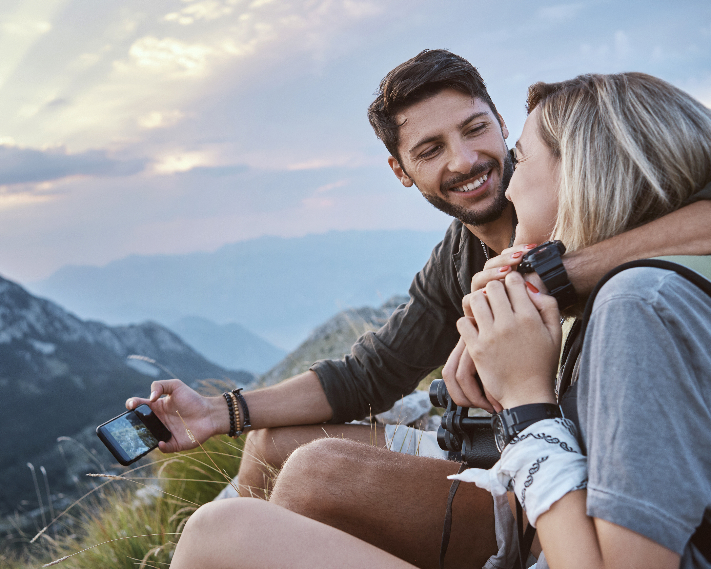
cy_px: 280
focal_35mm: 40
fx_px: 842
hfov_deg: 45.6
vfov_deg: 37.3
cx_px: 295
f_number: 4.5
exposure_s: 1/250
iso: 640
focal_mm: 35
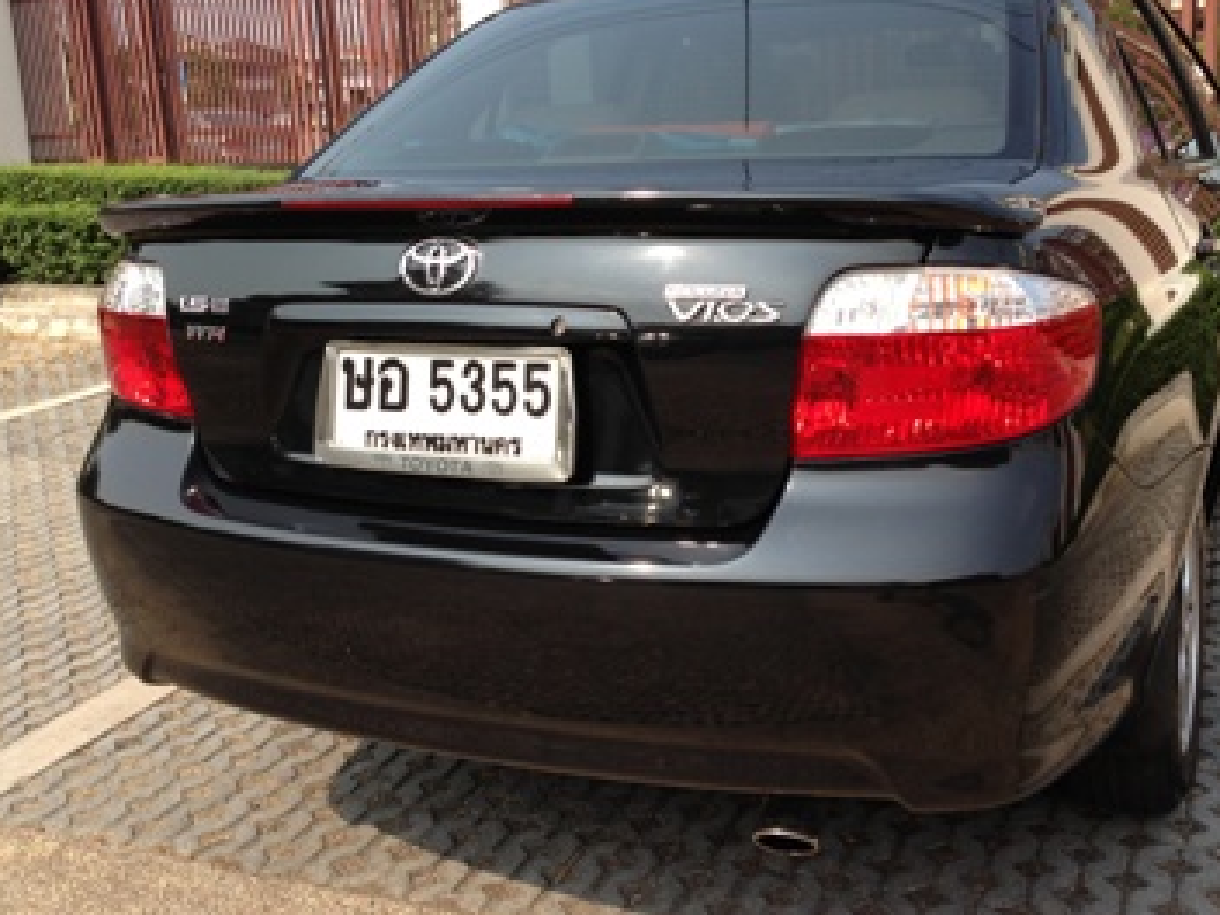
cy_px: 388
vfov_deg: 34.3
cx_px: 645
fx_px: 1480
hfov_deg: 44.8
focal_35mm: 42
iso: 50
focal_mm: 4.13
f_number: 2.4
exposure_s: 1/809
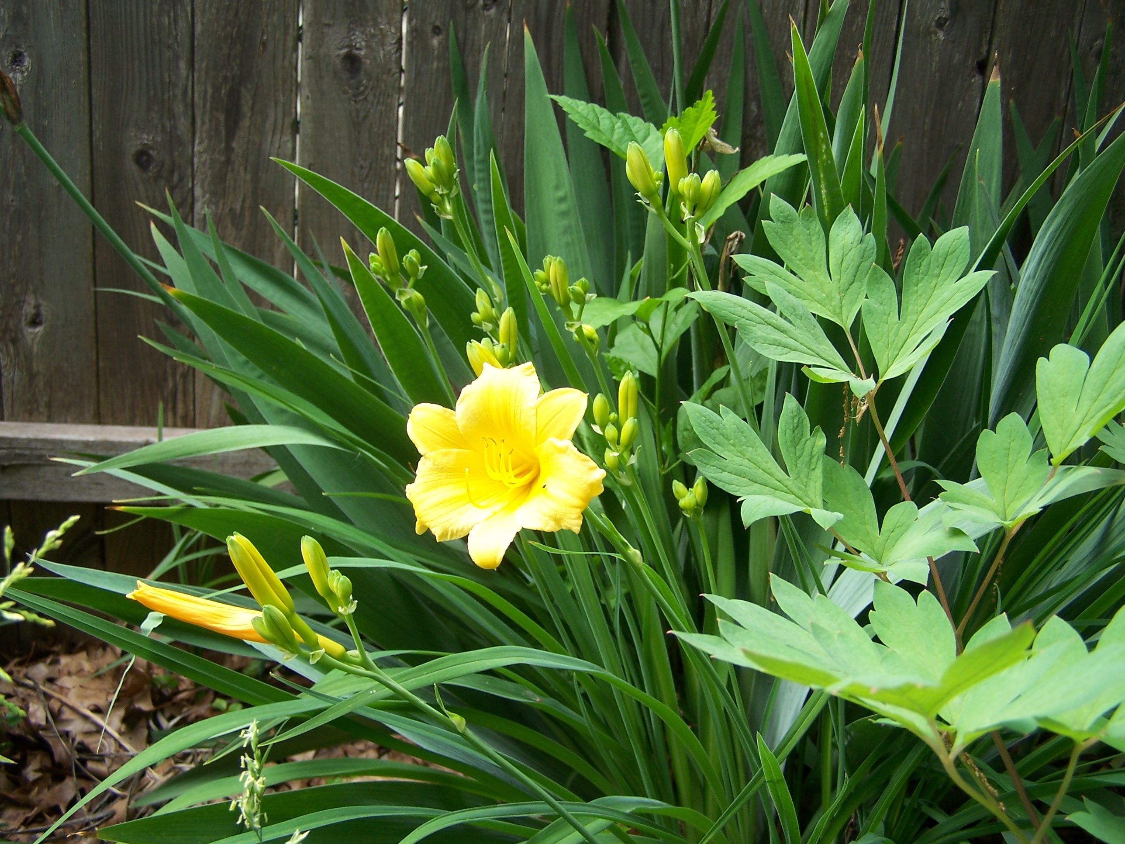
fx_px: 1235
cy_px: 422
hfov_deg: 49.0
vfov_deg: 37.7
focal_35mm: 38
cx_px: 562
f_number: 2.8
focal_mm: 6.3
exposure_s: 1/100
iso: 80
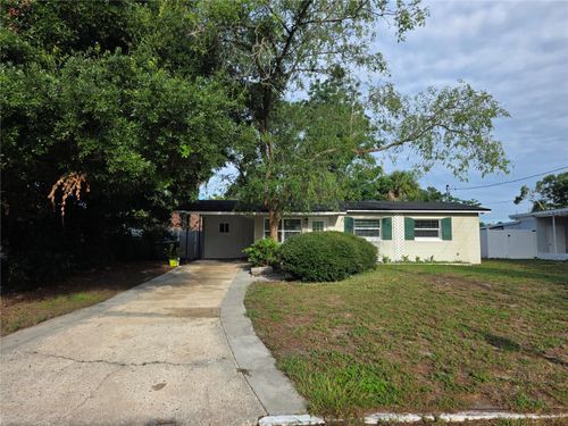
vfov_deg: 58.9
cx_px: 284
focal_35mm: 23
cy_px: 213
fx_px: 377
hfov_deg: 73.9
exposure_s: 1/3399
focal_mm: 6.25
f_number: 1.7
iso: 80
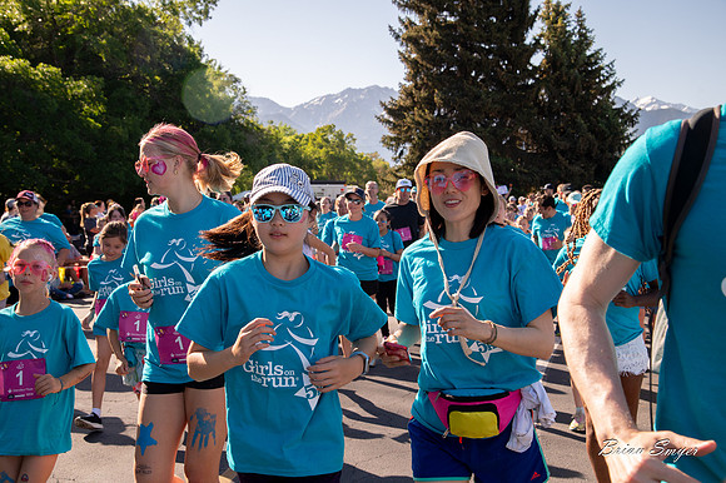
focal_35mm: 48
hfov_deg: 41.1
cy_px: 242
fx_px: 967
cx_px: 363
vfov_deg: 28.0
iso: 800
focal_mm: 48
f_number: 8
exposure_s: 1/1000
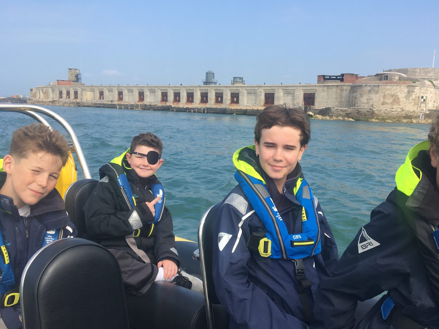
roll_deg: -4.0
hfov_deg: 53.7
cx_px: 253
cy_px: 172
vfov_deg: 41.8
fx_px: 431
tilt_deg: -6.5
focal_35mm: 34
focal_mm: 4.15
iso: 25
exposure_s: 1/1026
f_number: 2.2
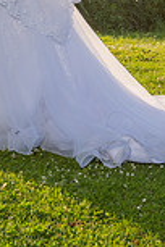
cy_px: -122
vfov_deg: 12.6
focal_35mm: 155
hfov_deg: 8.9
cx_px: 88
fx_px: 1066
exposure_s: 1/250
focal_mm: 32
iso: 200
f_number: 6.3
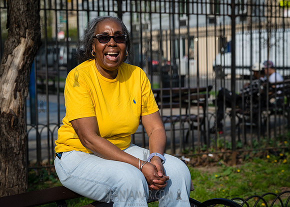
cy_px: 105
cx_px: 158
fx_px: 683
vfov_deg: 17.2
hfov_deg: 24.0
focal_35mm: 83
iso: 200
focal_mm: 78
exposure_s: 1/1000
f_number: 4.5
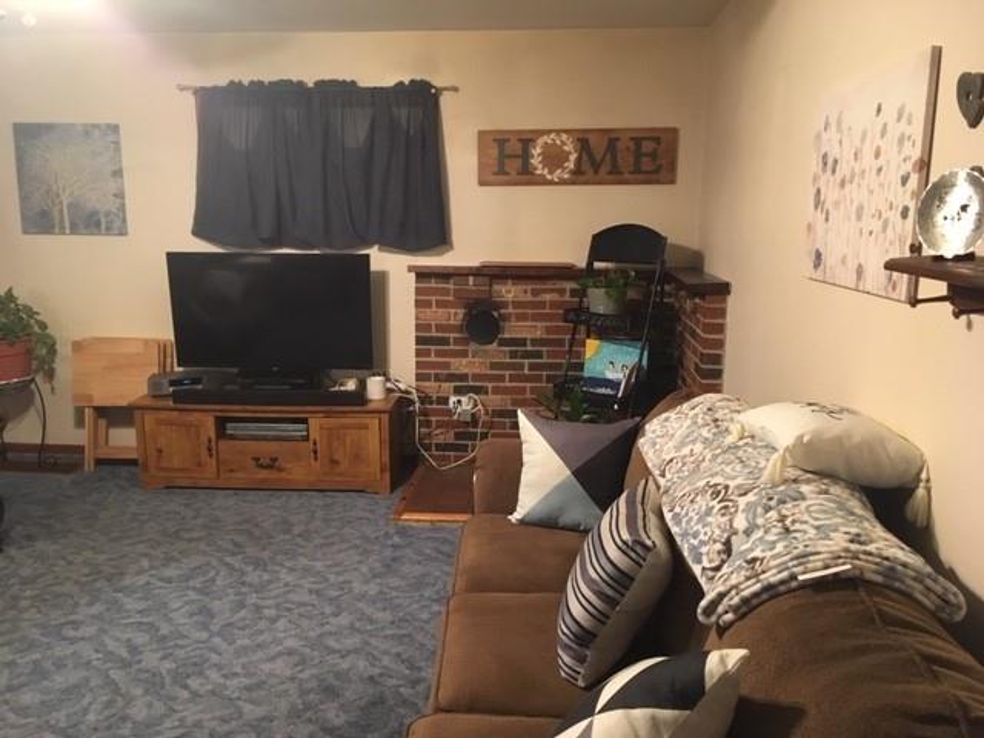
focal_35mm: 29
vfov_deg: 48.2
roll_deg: +0.4
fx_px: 824
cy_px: 369
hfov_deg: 61.7
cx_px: 492
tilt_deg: -9.2
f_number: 2.2
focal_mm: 4.15
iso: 200
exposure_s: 1/15
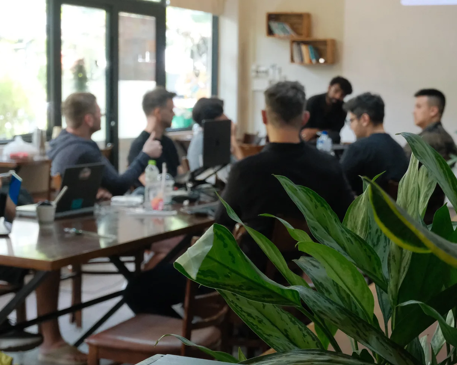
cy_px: 208
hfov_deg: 27.0
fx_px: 947
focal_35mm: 70
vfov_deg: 21.8
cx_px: 299
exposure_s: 1/125
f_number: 5.6
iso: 4000
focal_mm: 33.3
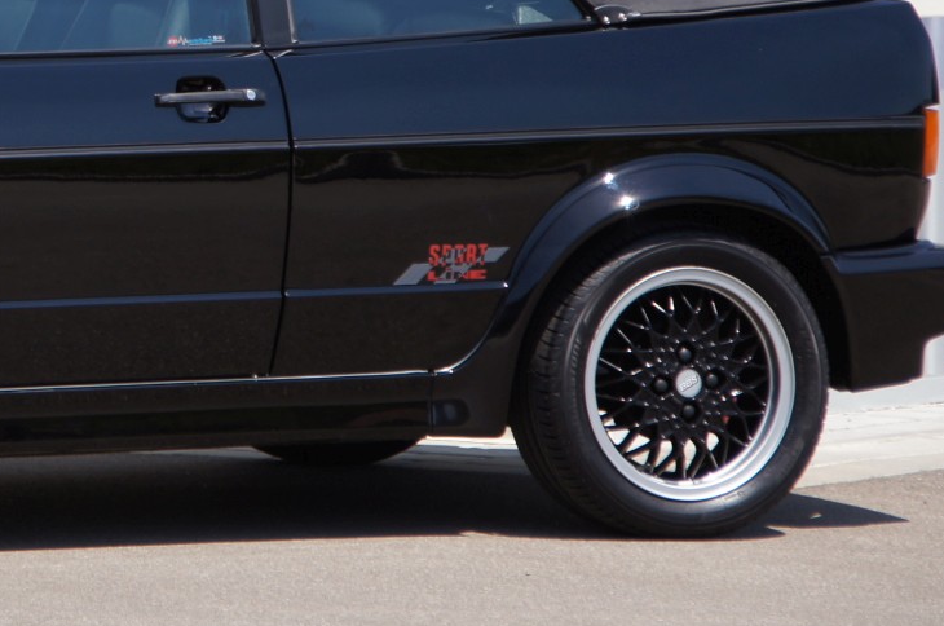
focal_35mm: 434
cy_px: -150
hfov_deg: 4.7
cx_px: -113
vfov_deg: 3.2
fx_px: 11360
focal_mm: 110
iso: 100
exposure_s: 1/320
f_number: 7.1
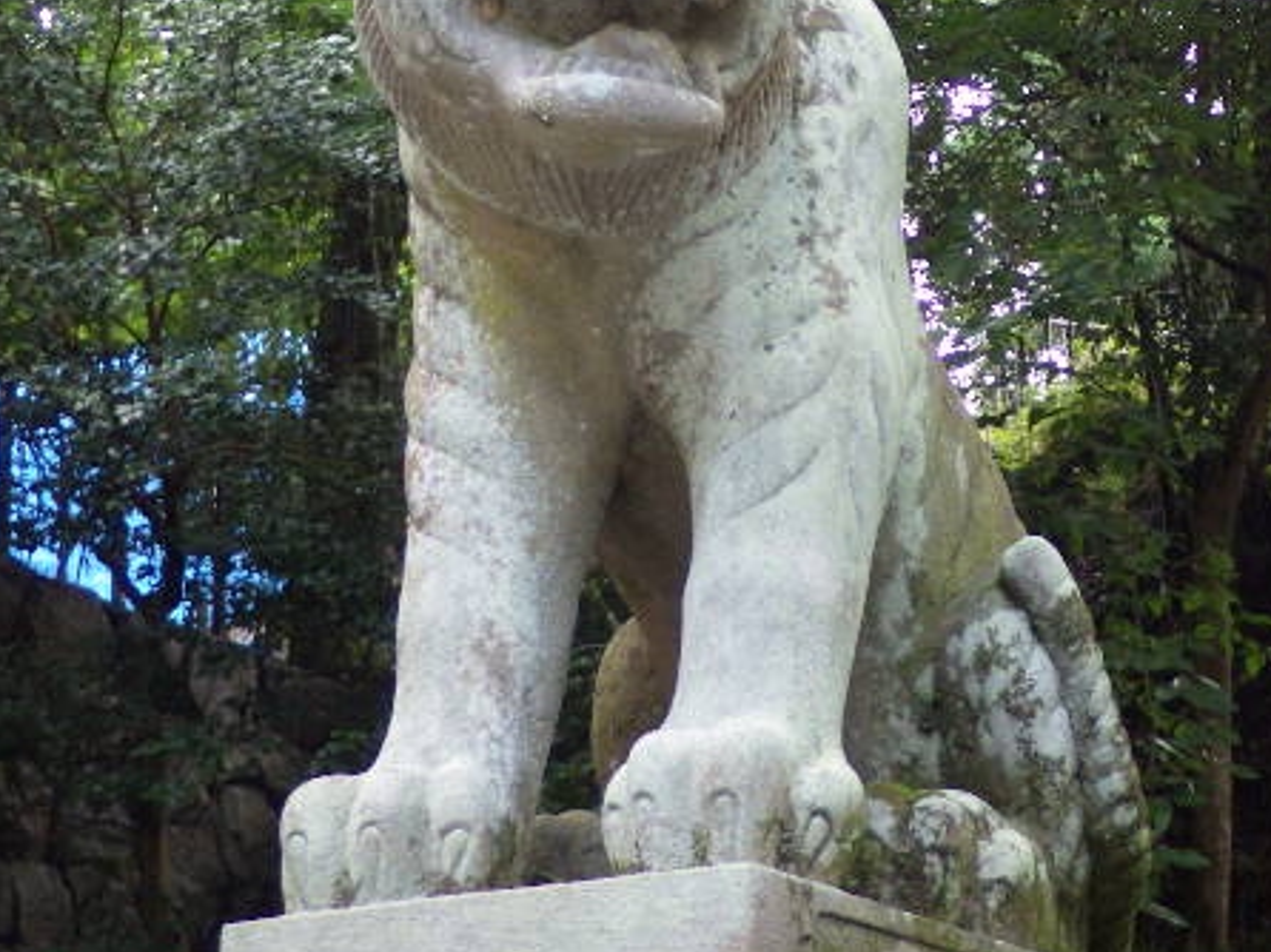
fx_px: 3266
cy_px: 282
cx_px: 764
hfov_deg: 22.0
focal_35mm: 89
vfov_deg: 16.5
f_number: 3.6
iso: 250
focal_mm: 11
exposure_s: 1/80
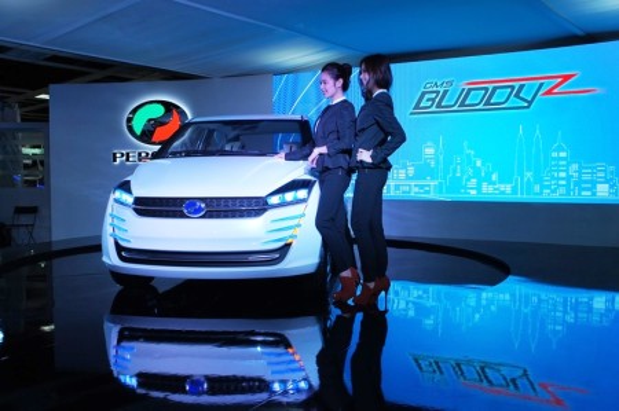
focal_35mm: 30
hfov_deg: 62.0
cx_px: 310
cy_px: 206
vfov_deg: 43.5
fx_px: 515
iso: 200
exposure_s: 1/60
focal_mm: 20
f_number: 5.6
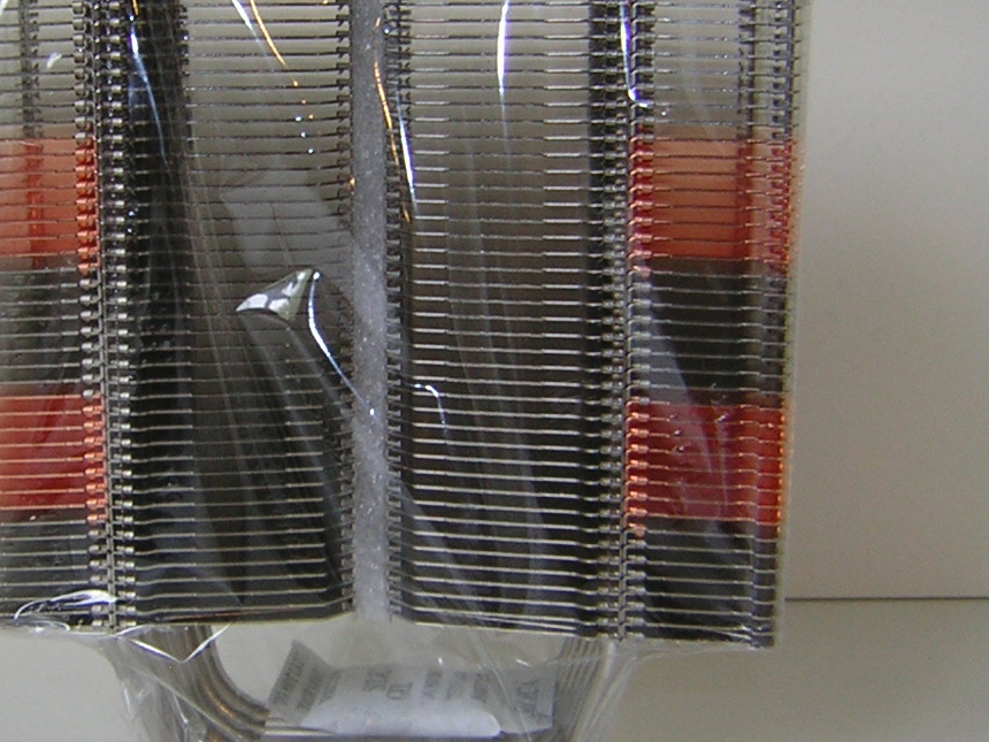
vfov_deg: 21.9
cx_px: 407
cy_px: 326
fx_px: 1914
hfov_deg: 28.9
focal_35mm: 67
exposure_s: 1/30
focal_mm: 4.7
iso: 50
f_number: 2.6
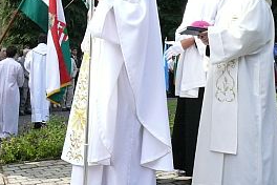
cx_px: 48
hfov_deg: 31.4
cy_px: 13
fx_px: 477
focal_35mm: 62
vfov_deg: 21.3
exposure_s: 1/400
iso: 400
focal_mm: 7.4
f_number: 8
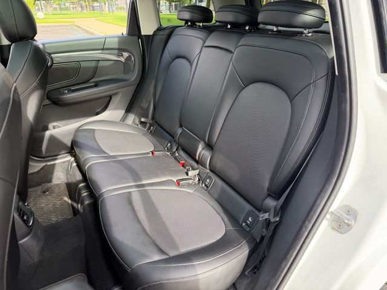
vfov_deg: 56.8
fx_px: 268
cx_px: 194
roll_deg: -0.2
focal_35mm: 24
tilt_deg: -26.3
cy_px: 145
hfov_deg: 71.6
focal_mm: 6.76
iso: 80
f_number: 1.78
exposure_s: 1/277
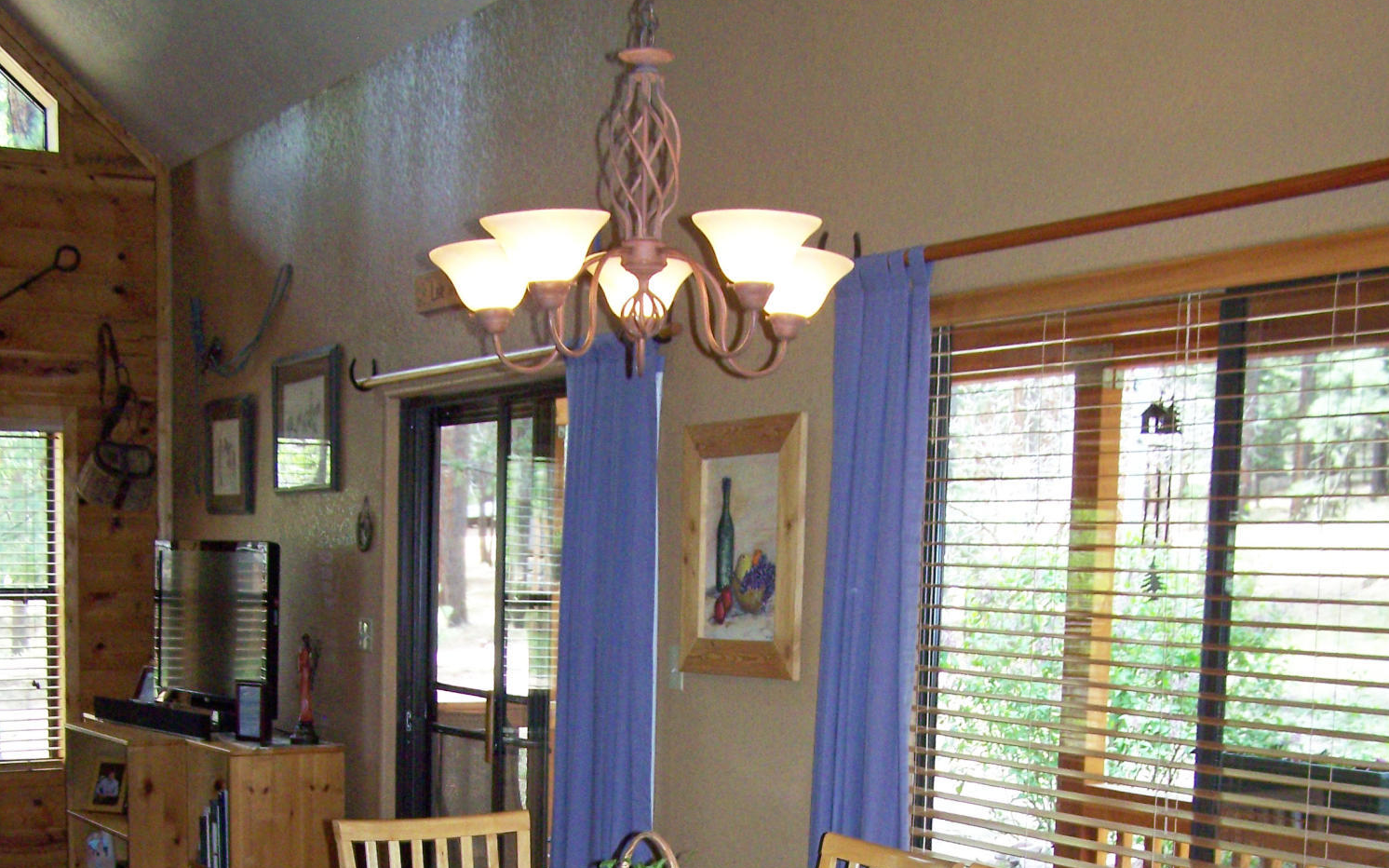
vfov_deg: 23.0
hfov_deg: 37.5
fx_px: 2044
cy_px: 858
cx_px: 697
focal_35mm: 54
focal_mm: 6.3
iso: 160
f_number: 2.8
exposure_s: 1/60
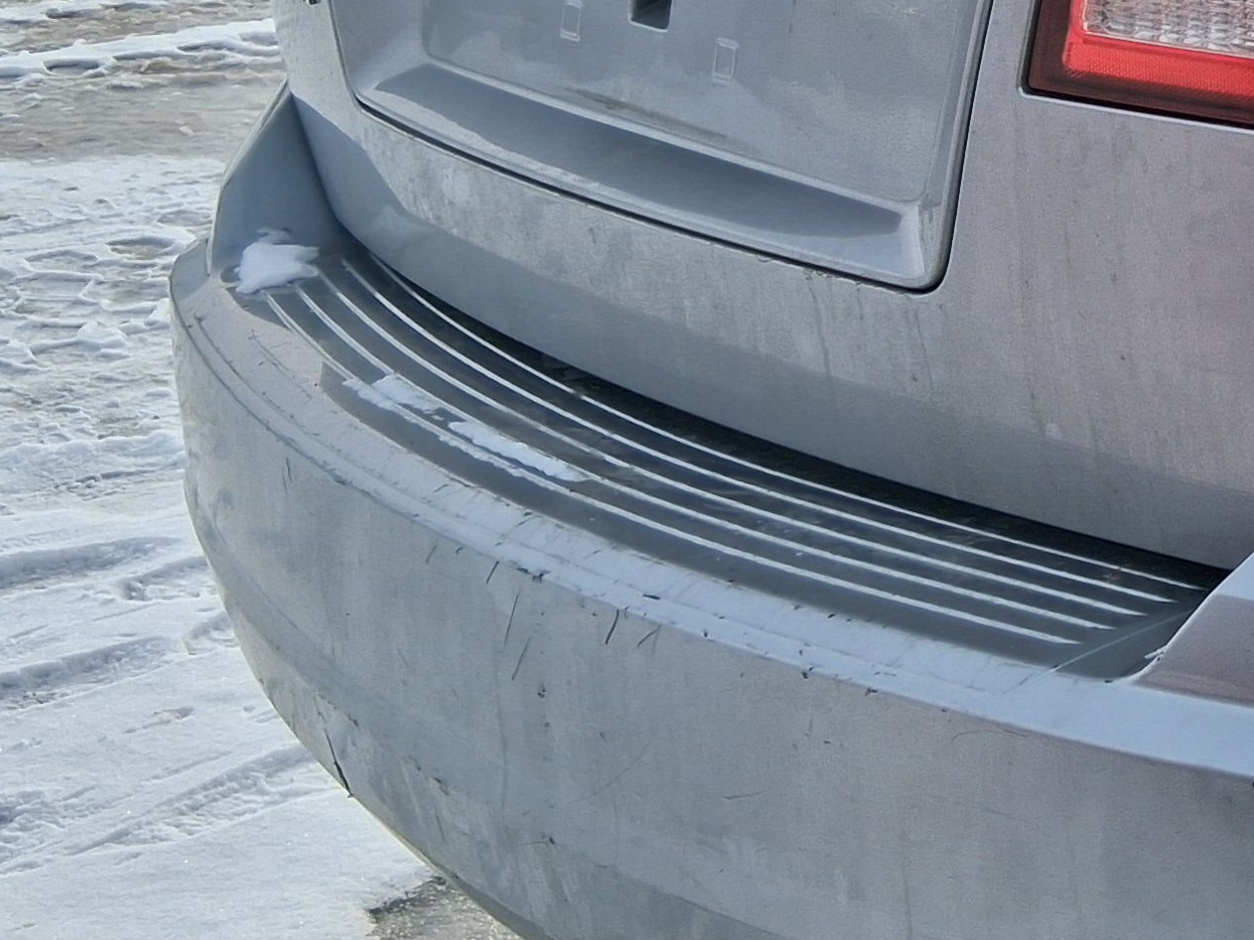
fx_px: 3043
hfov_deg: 20.0
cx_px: 1889
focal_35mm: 84
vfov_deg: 17.2
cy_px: 33
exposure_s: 1/835
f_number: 1.8
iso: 25
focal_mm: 3.98
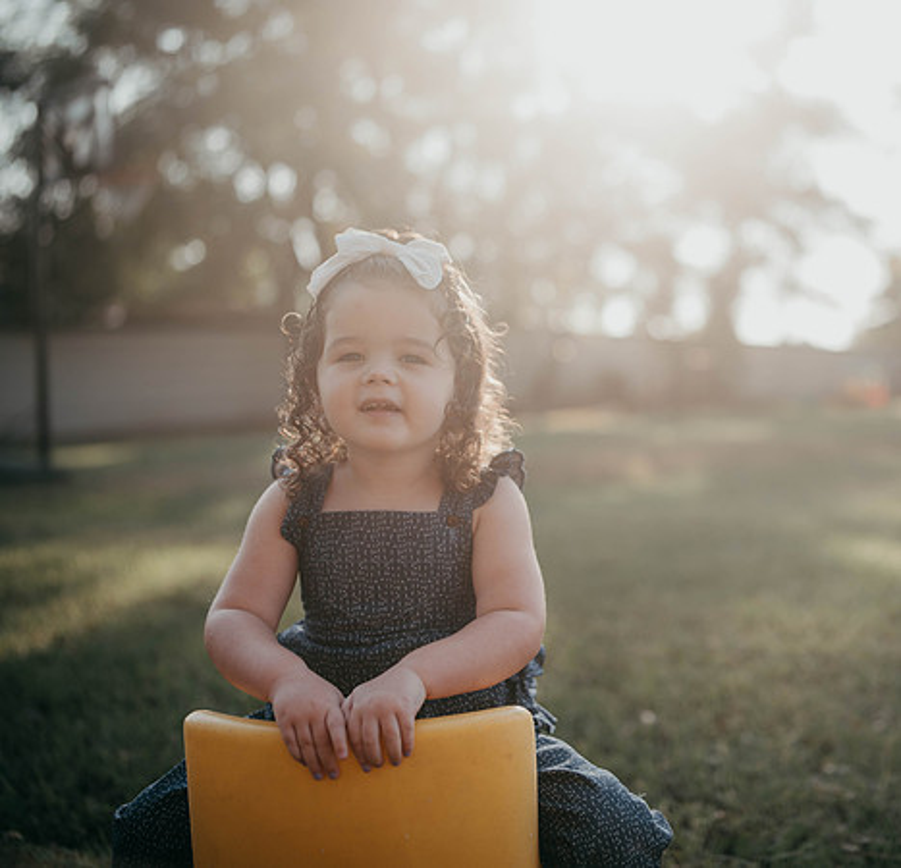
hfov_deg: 38.4
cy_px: 434
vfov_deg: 37.9
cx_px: 650
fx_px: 1265
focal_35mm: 44
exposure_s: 1/1250
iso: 64
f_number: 1.6
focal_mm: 35
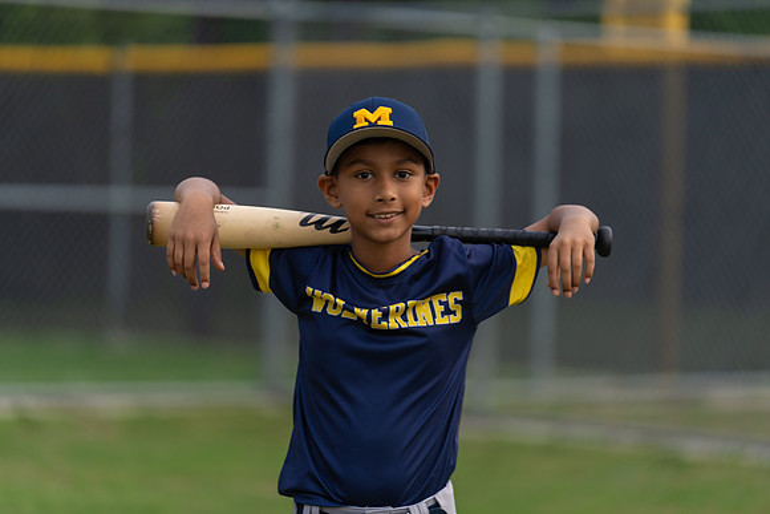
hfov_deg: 12.1
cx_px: 385
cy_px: 257
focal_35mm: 170
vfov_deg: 8.1
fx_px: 3637
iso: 250
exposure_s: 1/320
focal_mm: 170
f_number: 2.8
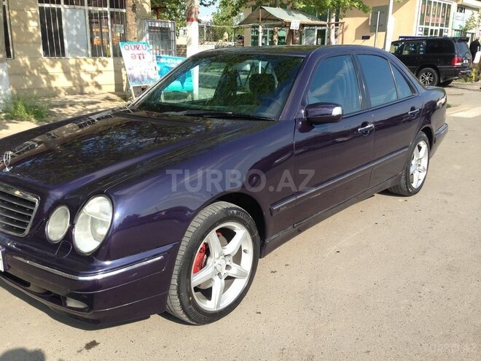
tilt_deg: -16.1
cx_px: 240
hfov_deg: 55.4
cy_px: 180
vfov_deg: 42.9
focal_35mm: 33
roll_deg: -0.9
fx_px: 459
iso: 50
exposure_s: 1/753
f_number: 2.4
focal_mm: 4.12
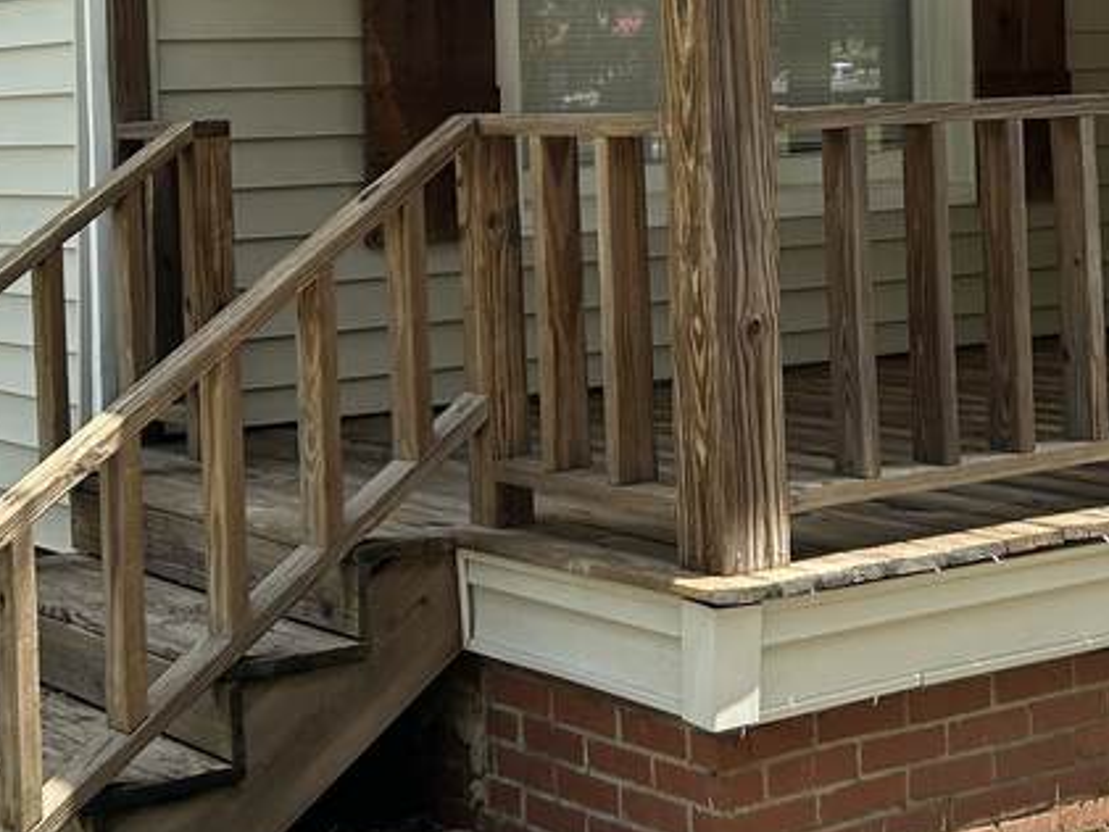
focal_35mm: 79
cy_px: 18
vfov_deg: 18.2
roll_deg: +1.4
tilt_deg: +1.6
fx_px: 2532
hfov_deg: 24.5
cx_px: 822
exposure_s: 1/1511
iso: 50
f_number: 1.5
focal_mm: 5.7
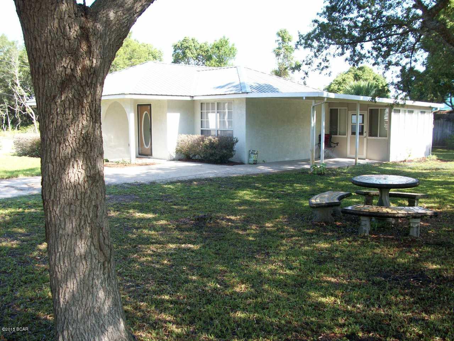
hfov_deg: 54.0
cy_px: 170
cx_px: 227
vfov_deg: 41.8
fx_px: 446
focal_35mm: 34
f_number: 2.8
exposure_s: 1/173
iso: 64
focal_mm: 5.7
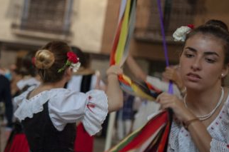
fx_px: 483
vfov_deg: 17.9
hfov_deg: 25.2
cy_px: 62
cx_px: -9
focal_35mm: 76
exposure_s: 1/40
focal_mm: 35
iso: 1600
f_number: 1.8
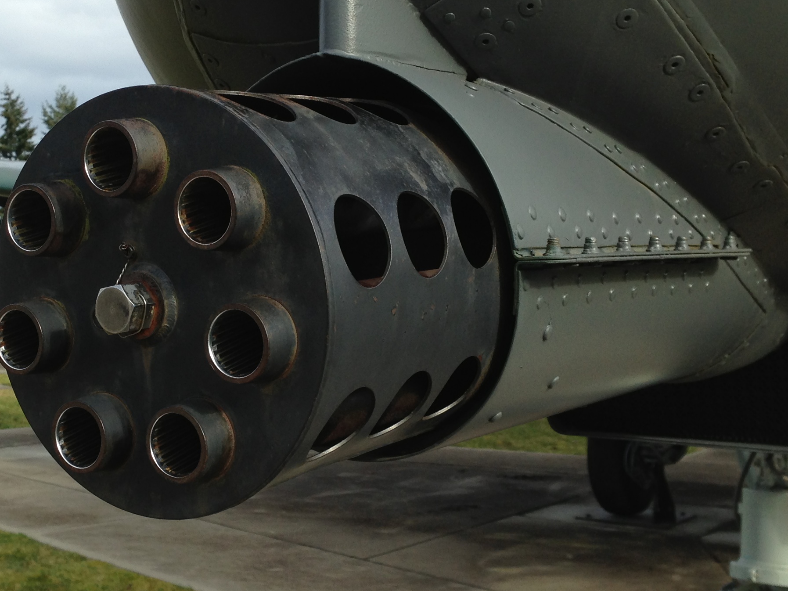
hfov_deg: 31.8
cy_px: 282
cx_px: 232
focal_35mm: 60
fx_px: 1366
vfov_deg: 24.4
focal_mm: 4.13
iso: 50
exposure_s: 1/742
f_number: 2.4
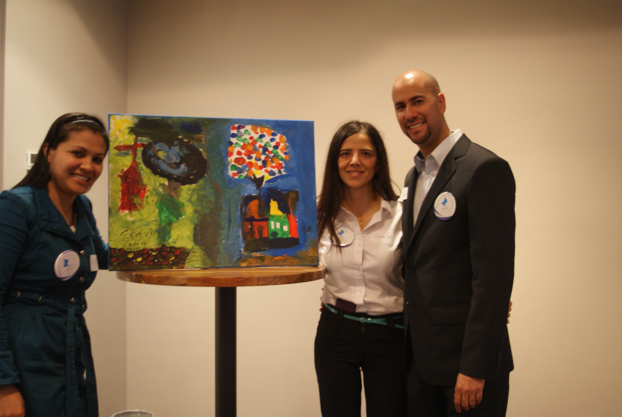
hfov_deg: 46.3
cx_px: 311
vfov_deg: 32.0
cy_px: 208
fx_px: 727
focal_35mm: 42
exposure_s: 1/3
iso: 400
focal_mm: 28
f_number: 4
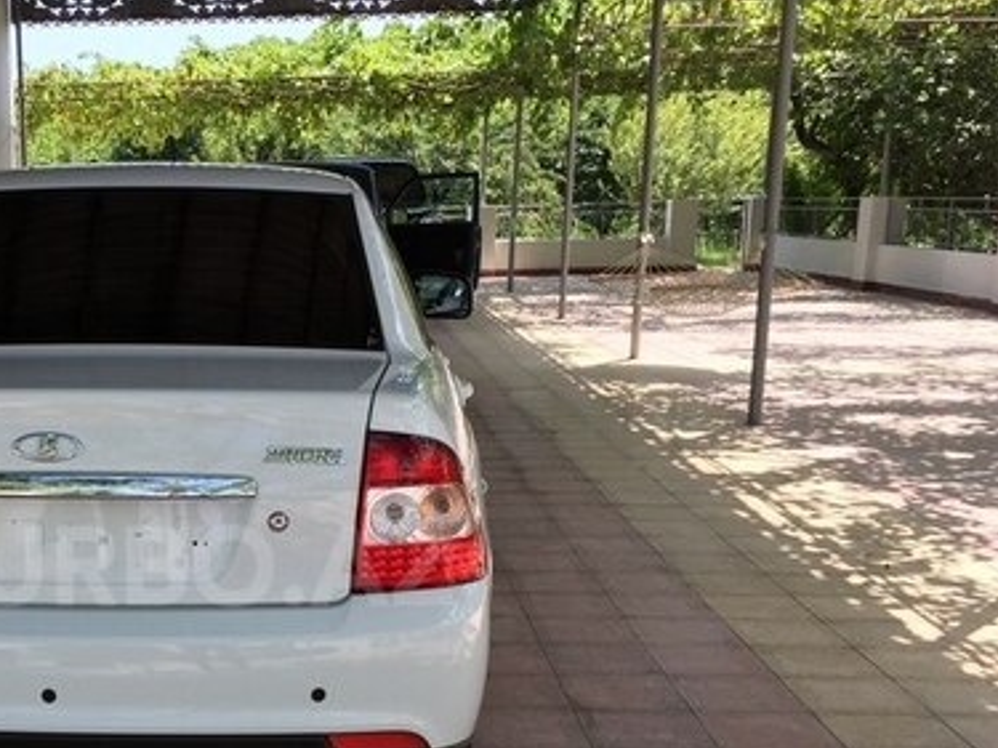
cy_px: 566
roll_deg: +0.7
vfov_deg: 28.1
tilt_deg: -12.9
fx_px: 1470
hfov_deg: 36.1
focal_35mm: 51
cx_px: 181
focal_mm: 4.15
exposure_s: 1/565
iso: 32
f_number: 2.2
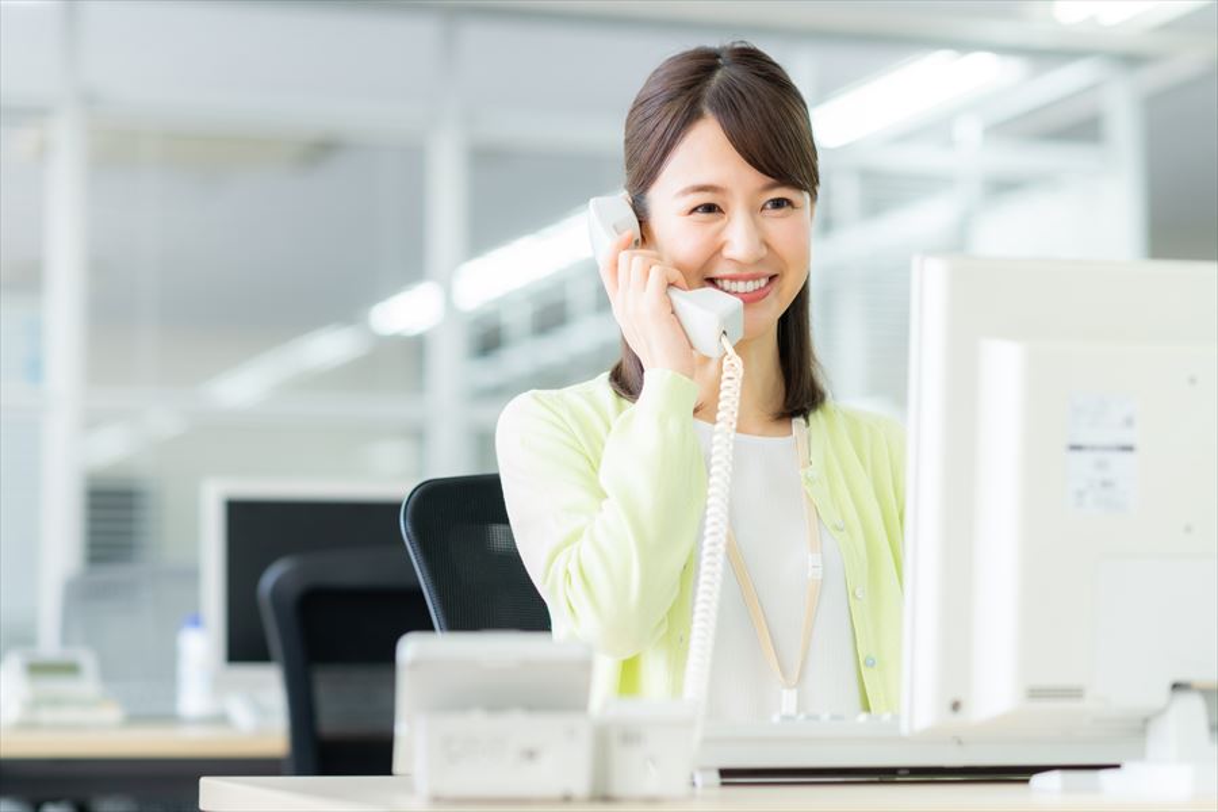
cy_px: 406
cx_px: 609
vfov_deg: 16.1
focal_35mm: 85
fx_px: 2876
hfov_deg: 23.9
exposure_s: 1/200
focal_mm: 85
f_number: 2.8
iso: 400
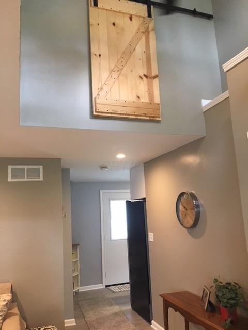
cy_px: 165
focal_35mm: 29
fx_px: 277
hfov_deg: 48.2
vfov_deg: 61.7
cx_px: 124
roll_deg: +1.4
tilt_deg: +10.2
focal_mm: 4.15
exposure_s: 1/30
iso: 160
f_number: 2.2
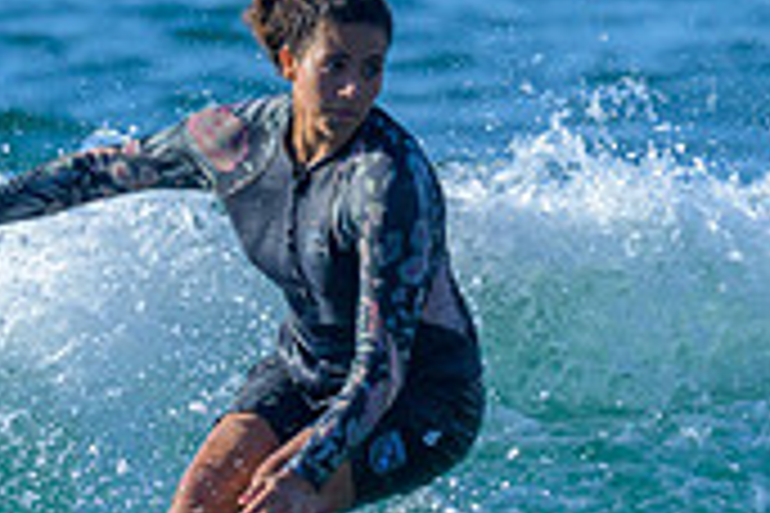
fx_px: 79240
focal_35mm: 3705
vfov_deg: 0.4
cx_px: 103
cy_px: 649
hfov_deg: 0.6
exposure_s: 1/2000
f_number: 6.3
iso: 500
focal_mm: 800
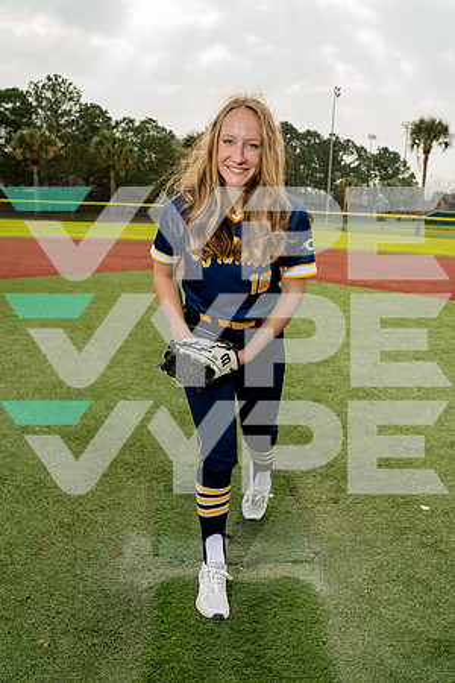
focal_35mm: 35
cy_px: 342
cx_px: 228
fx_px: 663
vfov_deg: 54.4
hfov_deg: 37.9
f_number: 5.6
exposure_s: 1/250
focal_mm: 35
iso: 80
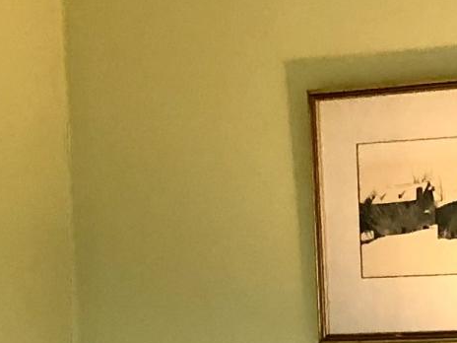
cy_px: 882
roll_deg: +1.2
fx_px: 2390
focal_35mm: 181
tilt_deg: -11.8
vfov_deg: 7.5
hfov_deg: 10.8
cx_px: 447
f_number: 1.8
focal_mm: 3.99
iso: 40
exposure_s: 1/30
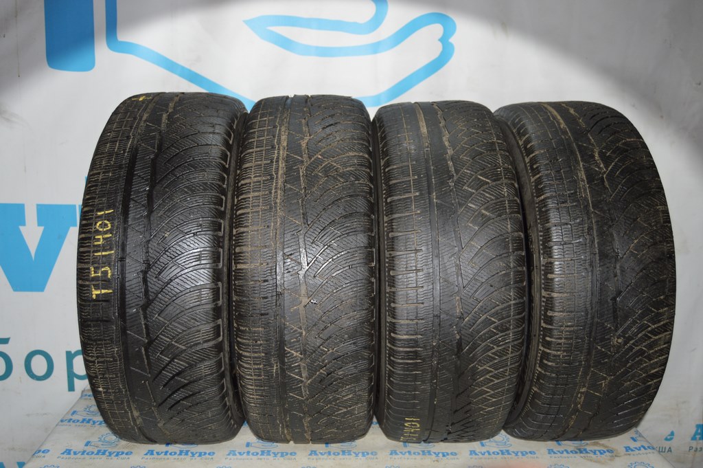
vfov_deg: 38.3
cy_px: 234
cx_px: 352
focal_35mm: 34
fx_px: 673
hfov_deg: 55.1
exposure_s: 1/80
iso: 400
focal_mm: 23
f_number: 4
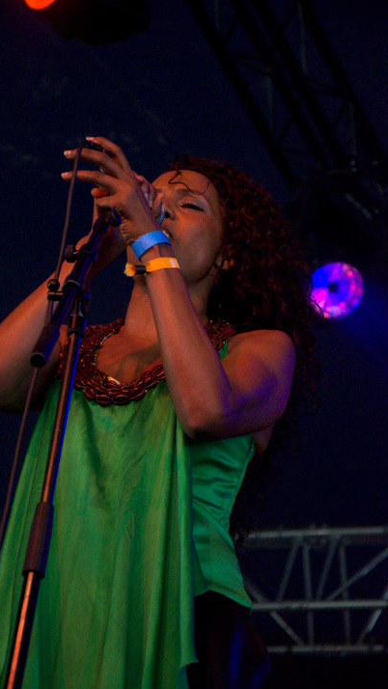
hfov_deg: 9.0
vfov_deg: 16.0
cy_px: 346
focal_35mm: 135
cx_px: 167
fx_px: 2459
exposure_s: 1/200
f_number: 5.6
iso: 3200
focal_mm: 85
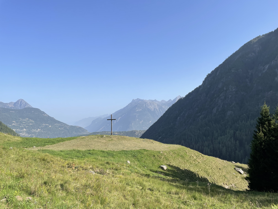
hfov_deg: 67.3
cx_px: 139
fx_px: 209
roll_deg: +0.5
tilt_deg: +4.2
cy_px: 104
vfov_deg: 53.1
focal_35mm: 26
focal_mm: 4.2
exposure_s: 1/2451
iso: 32
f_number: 1.6
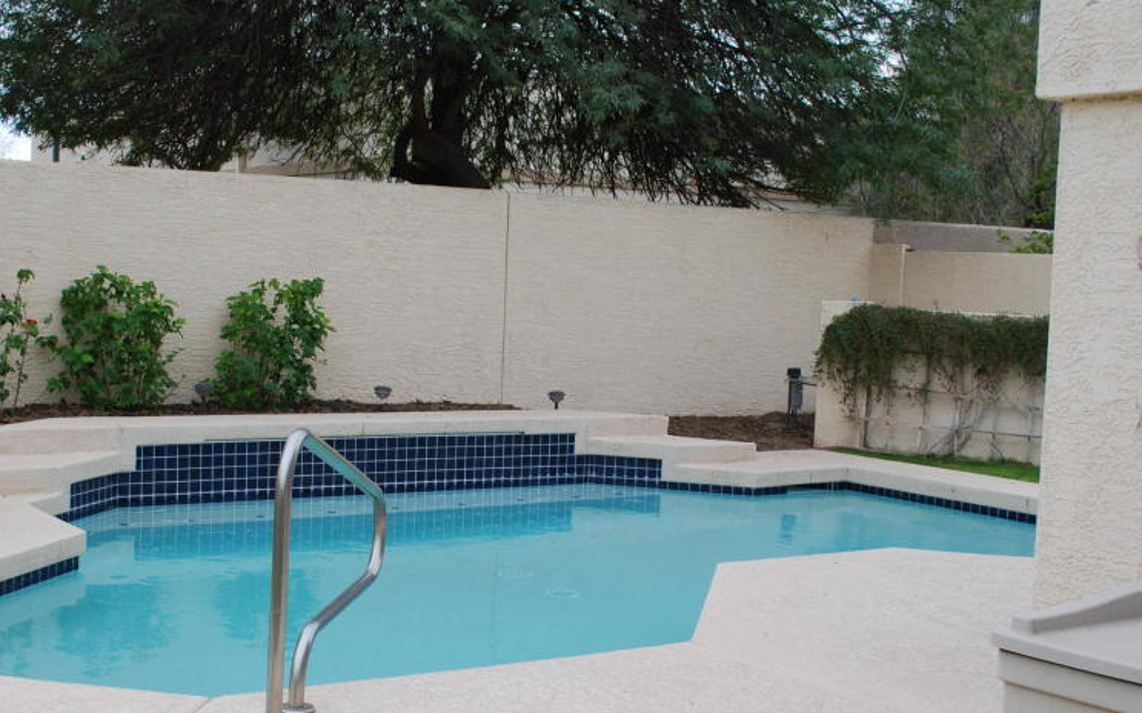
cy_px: 392
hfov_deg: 38.8
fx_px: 1618
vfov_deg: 24.8
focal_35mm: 52
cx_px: 474
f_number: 5.6
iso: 100
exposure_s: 1/125
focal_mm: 22
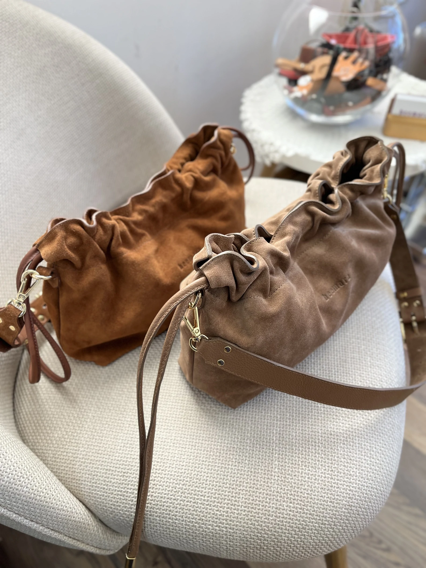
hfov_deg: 53.1
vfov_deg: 67.3
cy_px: 284
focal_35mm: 26
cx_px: 213
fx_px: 427
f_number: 1.6
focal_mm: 5.1
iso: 64
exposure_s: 1/50
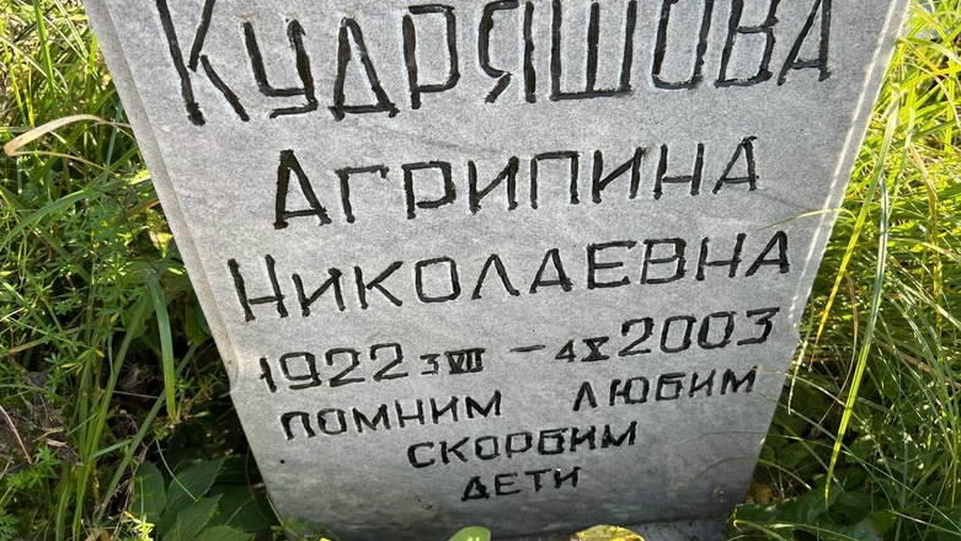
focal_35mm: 29
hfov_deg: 66.0
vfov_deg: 40.0
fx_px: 739
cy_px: 213
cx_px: 491
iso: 50
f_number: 1.5
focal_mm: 5.7
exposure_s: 1/687
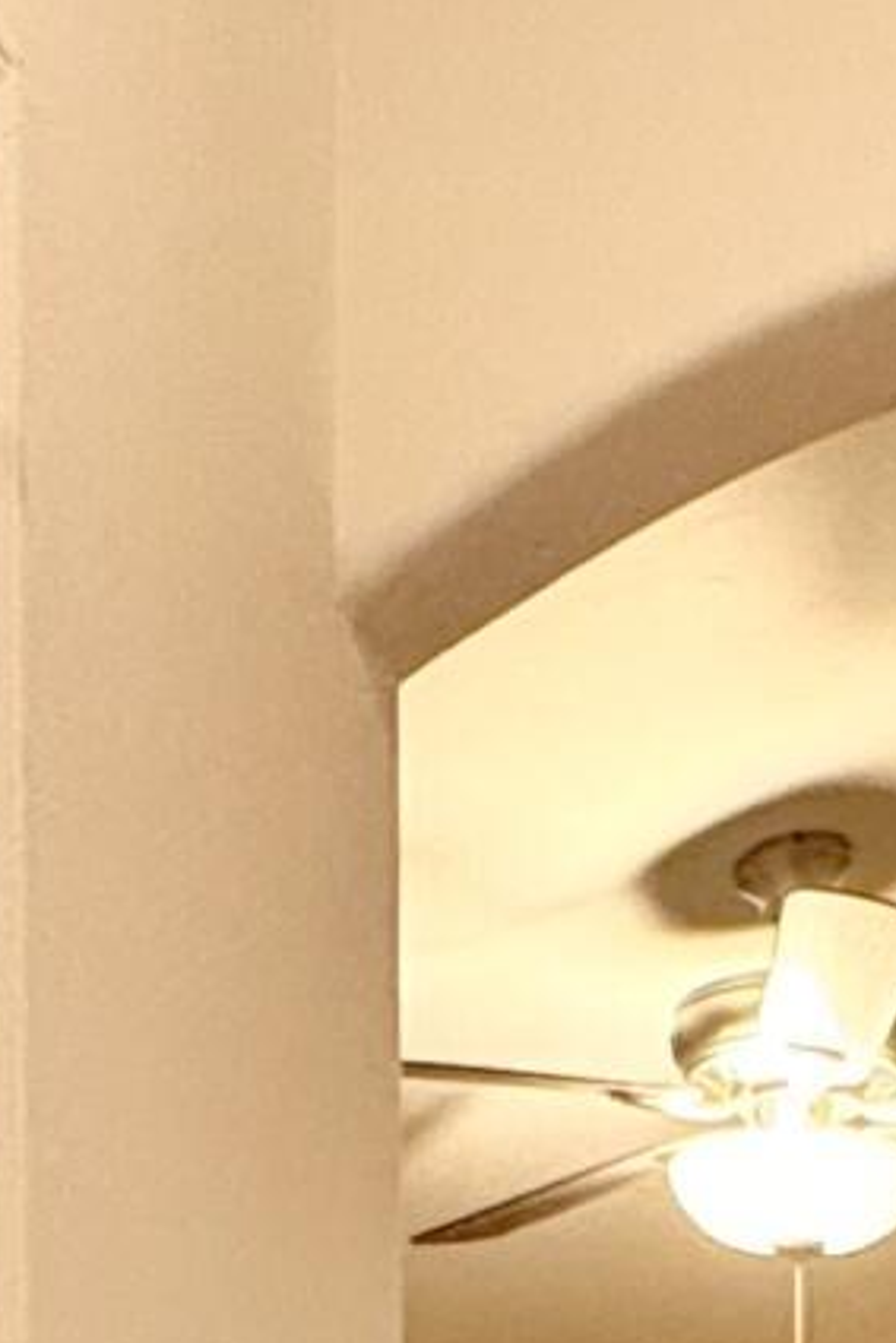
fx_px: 3842
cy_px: 2341
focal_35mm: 103
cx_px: 750
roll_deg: +0.5
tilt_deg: +0.0
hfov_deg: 13.2
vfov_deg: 16.8
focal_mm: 2.22
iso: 500
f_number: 2.2
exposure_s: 1/60
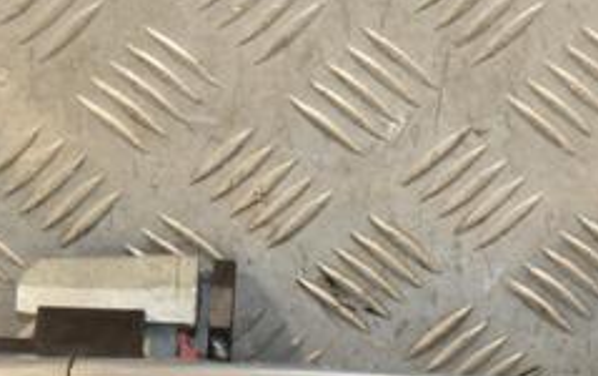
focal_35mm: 184
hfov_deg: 11.4
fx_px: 3002
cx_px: 400
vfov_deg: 7.1
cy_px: 328
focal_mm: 48
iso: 800
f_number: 5.6
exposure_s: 1/200
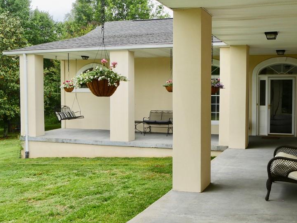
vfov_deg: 36.0
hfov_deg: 46.2
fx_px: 343
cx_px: 191
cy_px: 111
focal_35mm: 40
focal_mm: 14
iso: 200
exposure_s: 1/320
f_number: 6.3
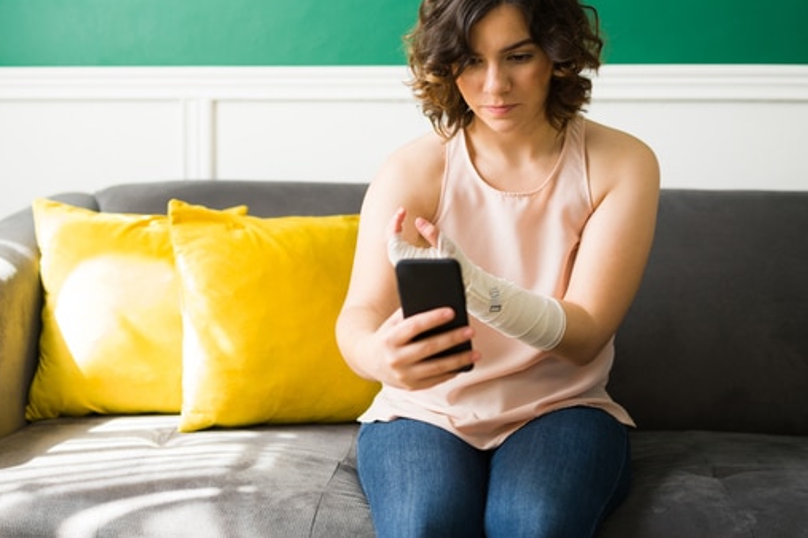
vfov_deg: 27.0
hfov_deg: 39.5
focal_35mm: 50
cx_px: 328
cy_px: 267
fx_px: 1122
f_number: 1.8
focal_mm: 35
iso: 160
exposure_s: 1/160
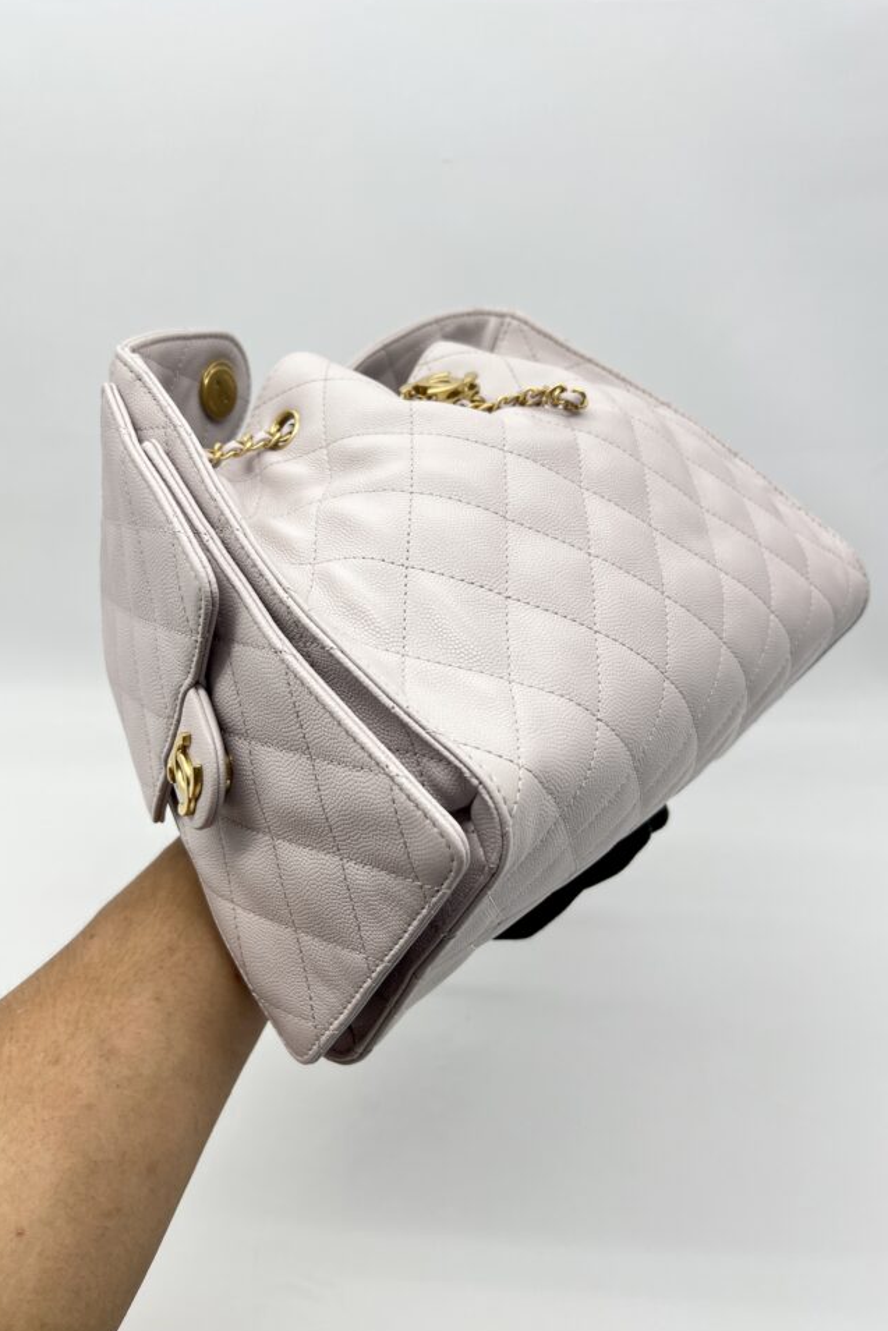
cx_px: 397
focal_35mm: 29
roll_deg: +0.5
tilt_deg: -27.2
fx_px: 1073
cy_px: 649
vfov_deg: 63.6
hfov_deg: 44.9
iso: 32
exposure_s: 1/150
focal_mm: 5.7
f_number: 1.5
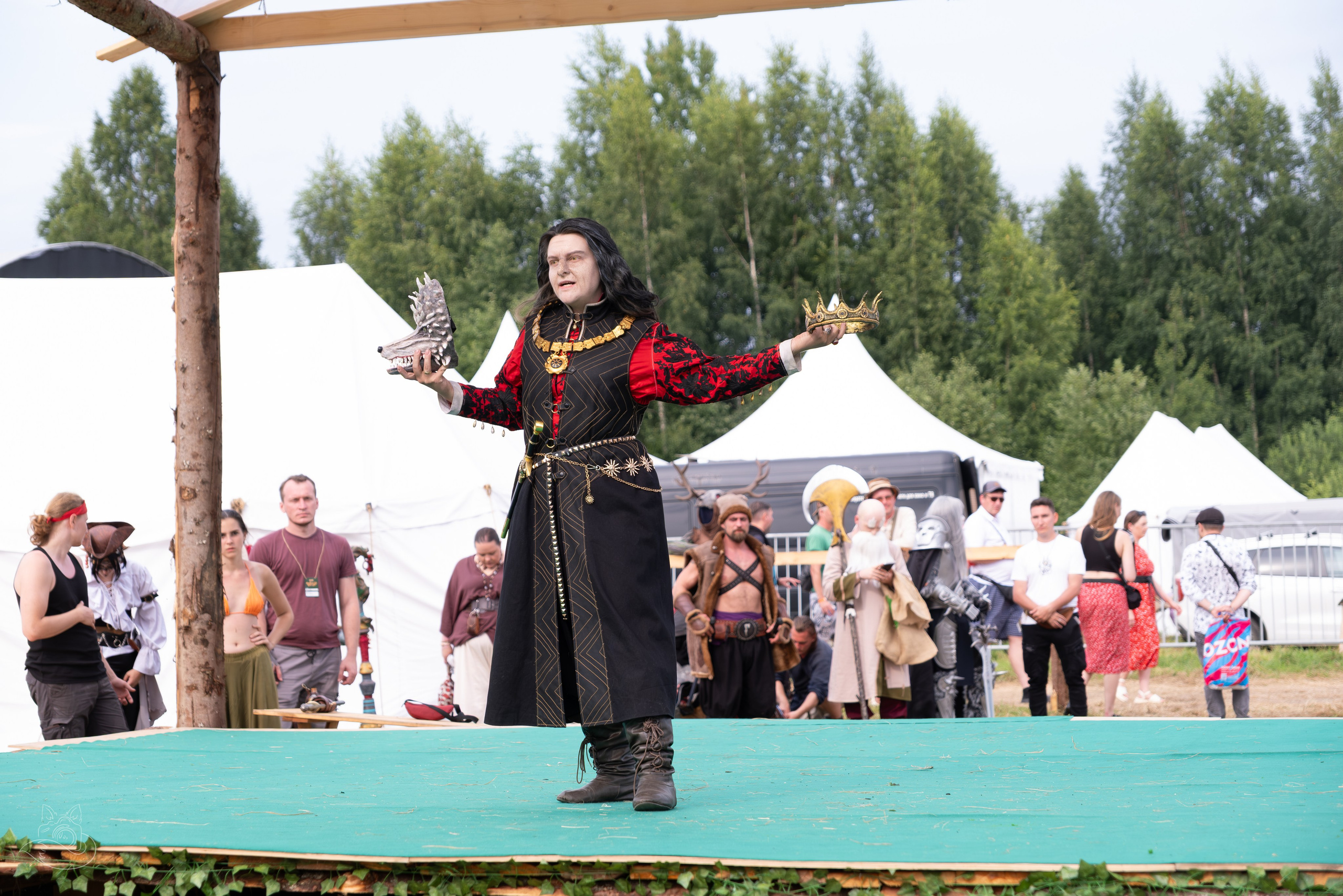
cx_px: 672
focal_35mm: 73
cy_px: 448
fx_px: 2723
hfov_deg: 27.7
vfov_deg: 18.7
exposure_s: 1/1000
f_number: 3.6
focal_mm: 48.5
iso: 320
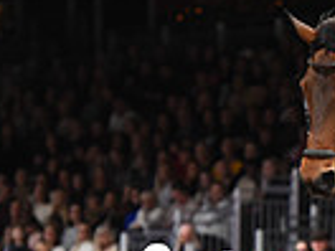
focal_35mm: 635
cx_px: 637
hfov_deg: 3.1
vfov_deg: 2.3
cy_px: 352
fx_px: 6145
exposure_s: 1/800
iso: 5000
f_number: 3.5
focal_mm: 150
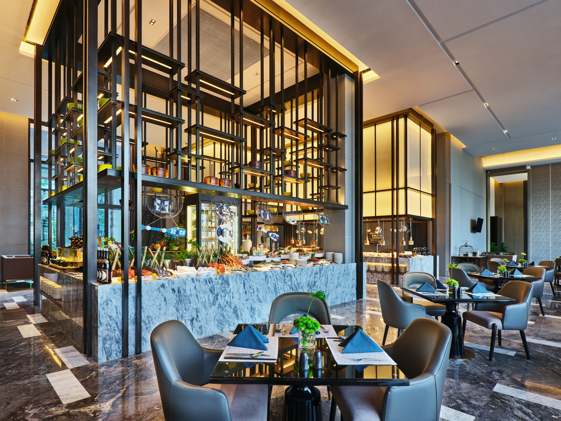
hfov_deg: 84.7
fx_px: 308
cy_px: 210
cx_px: 280
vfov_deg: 68.7
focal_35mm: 19
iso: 200
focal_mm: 24
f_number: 16
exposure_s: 1/1.59
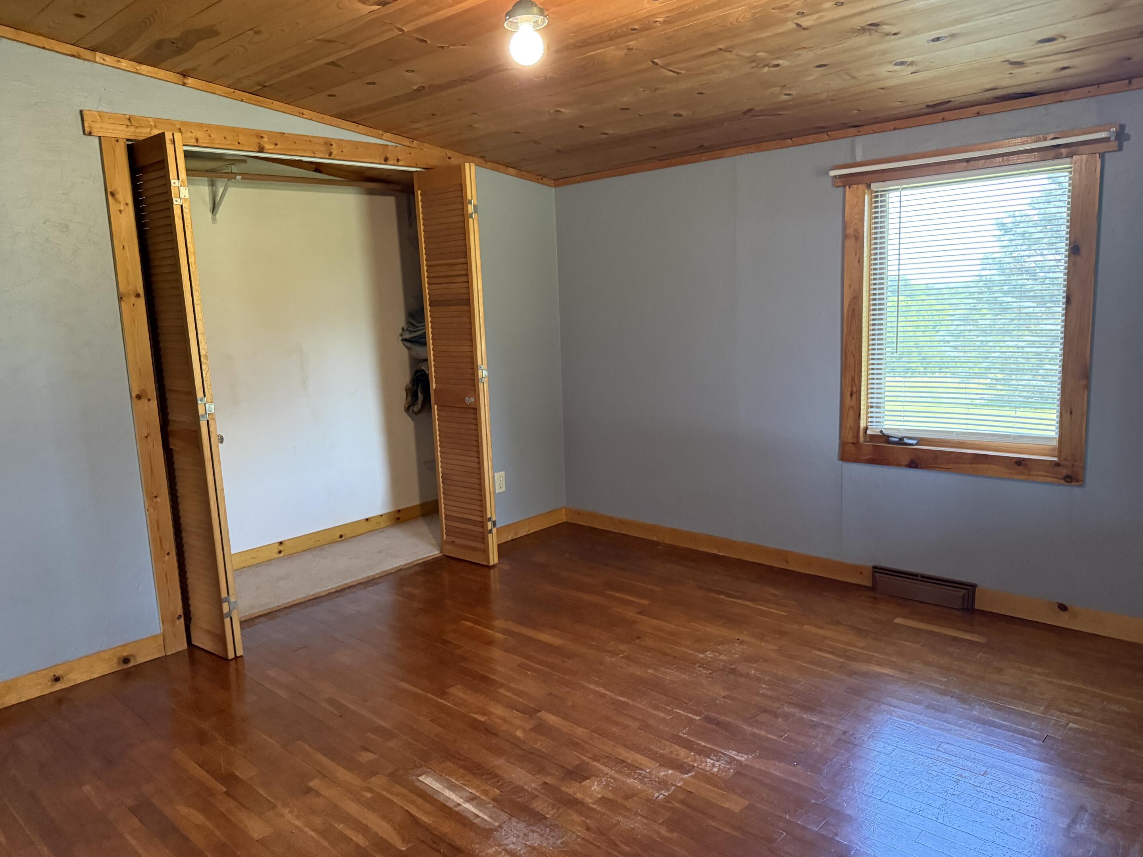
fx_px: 825
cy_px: 434
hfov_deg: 69.4
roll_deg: +2.5
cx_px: 558
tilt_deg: -8.6
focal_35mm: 25
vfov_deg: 54.9
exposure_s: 1/60
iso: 800
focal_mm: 6.76
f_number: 1.78
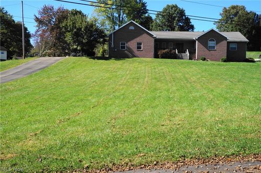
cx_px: 130
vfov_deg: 35.4
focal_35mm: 38
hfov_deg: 51.3
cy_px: 86
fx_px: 272
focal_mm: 25
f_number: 14
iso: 100
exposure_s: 1/80
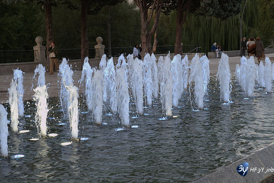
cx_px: 139
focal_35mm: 67
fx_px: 510
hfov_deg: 30.1
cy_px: 91
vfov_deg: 20.3
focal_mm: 66
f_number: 5
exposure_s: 1/100
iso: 1600
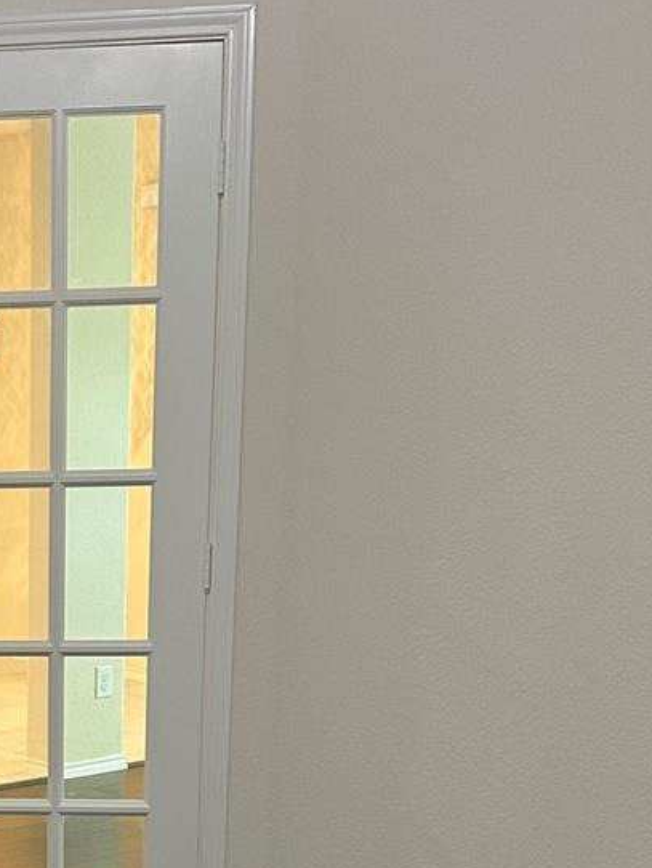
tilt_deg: -13.4
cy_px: 838
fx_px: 1706
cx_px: -87
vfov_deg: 27.2
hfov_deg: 20.5
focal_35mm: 68
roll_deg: +0.9
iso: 200
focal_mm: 6.86
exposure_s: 1/60
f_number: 1.78
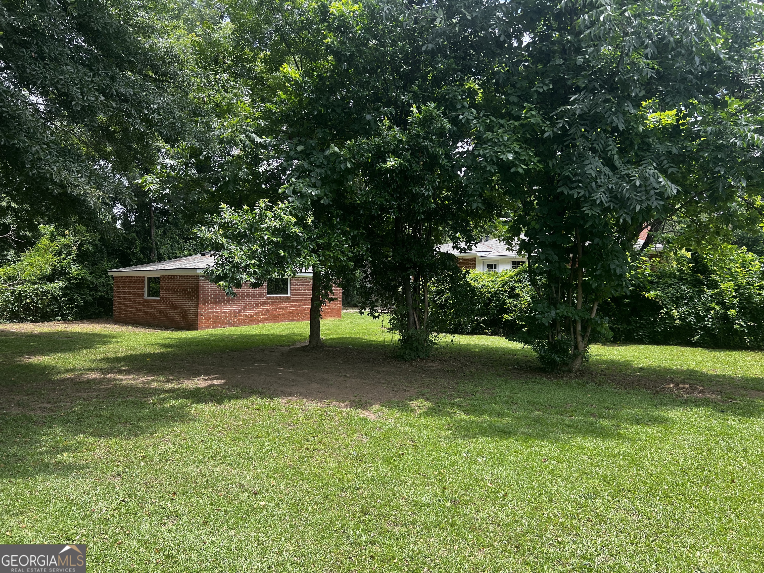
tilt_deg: -0.2
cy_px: 286
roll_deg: -1.0
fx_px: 574
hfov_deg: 67.3
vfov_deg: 53.1
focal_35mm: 26
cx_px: 382
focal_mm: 5.7
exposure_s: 1/853
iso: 50
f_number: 1.5
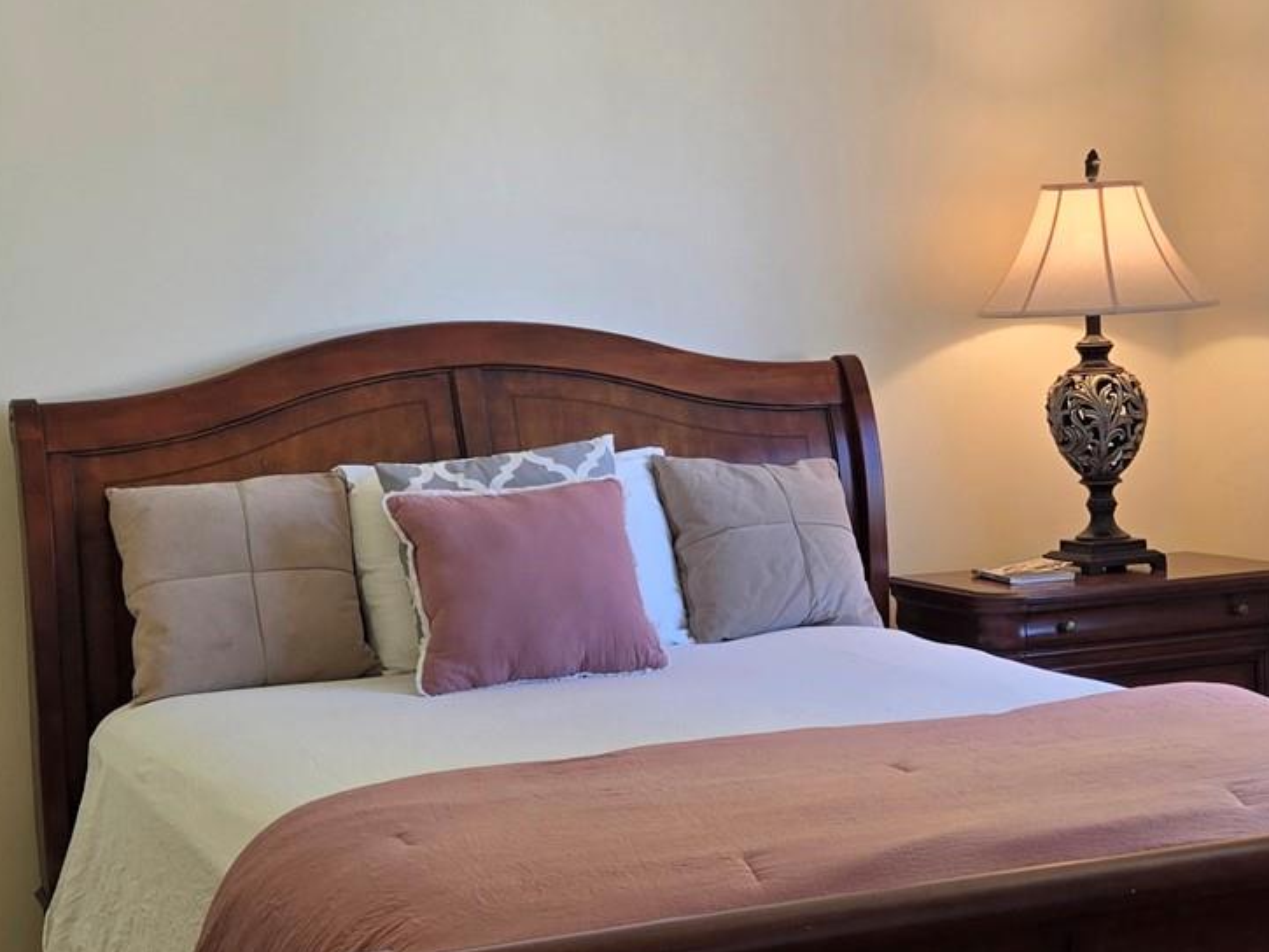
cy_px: 469
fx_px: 2383
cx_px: 800
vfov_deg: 22.6
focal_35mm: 65
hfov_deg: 29.7
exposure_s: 1/120
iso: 32
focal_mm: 5.4
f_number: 1.8
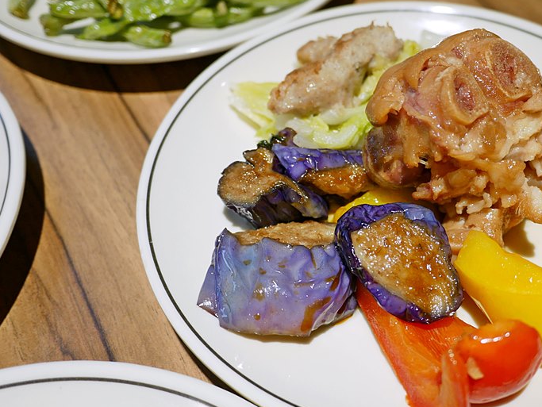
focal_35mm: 41
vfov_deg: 35.2
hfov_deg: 44.7
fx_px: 642
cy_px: 213
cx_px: 383
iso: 200
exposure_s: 1/100
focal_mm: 14
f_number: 2.5
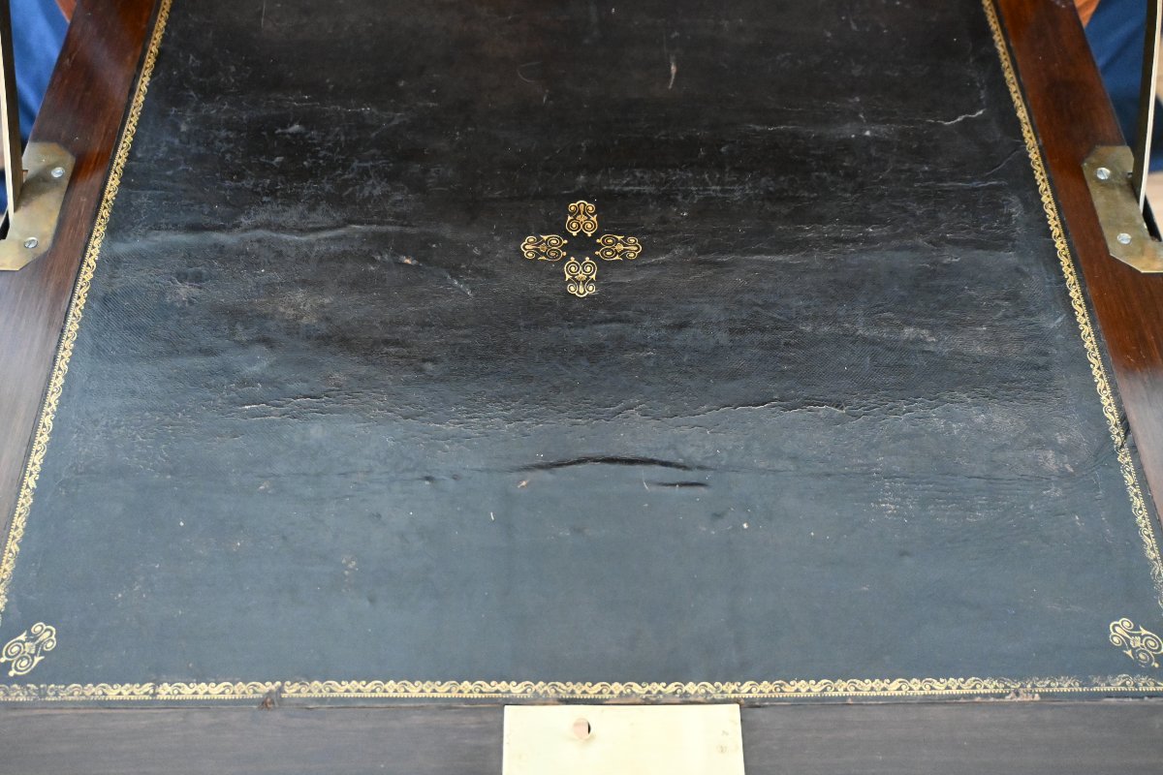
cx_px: 582
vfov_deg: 41.7
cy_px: 388
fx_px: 1018
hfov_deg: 59.5
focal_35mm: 32
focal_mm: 21
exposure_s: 1/125
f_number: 4
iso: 6400
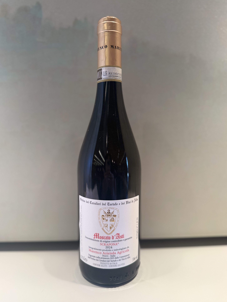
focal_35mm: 25
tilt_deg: -7.4
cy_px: 153
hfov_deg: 54.9
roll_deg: -0.6
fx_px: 219
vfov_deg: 69.4
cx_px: 111
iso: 125
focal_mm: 6.76
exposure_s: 1/100
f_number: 1.78
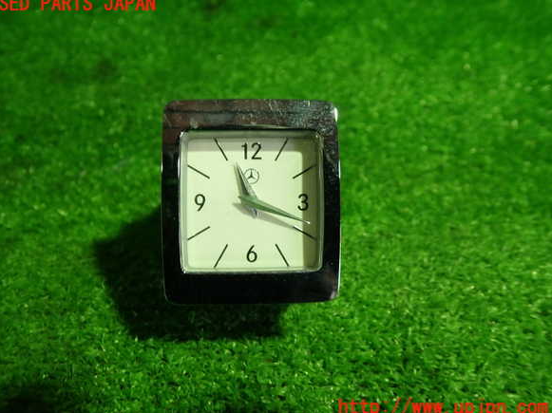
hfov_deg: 58.4
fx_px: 494
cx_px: 268
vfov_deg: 45.4
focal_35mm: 31
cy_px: 206
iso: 200
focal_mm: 5.4
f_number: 2.3
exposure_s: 1/40
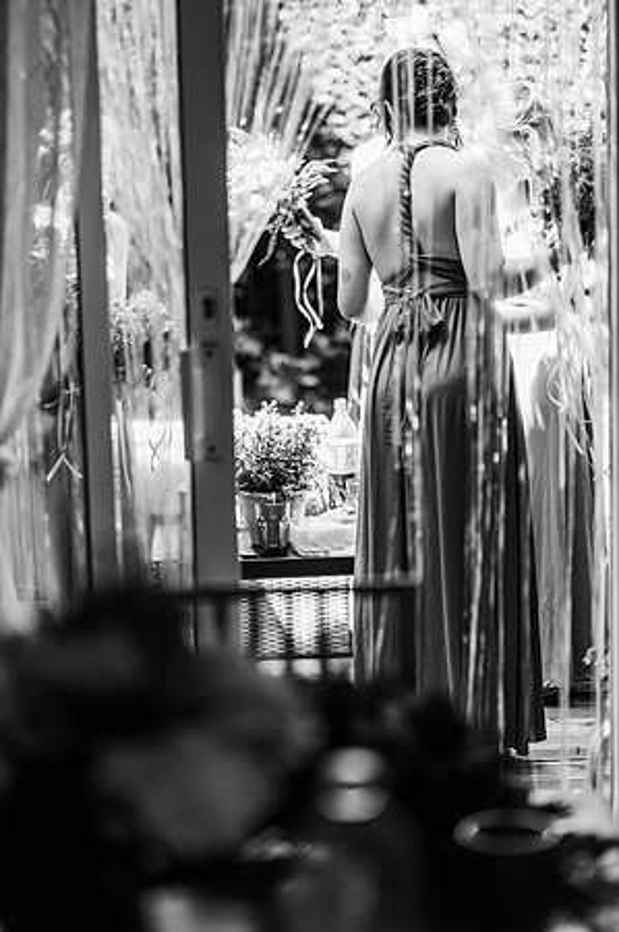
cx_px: 310
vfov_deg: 23.9
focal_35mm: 85
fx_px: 2197
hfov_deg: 16.0
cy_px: 466
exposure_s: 1/320
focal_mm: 85
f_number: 1.8
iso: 100
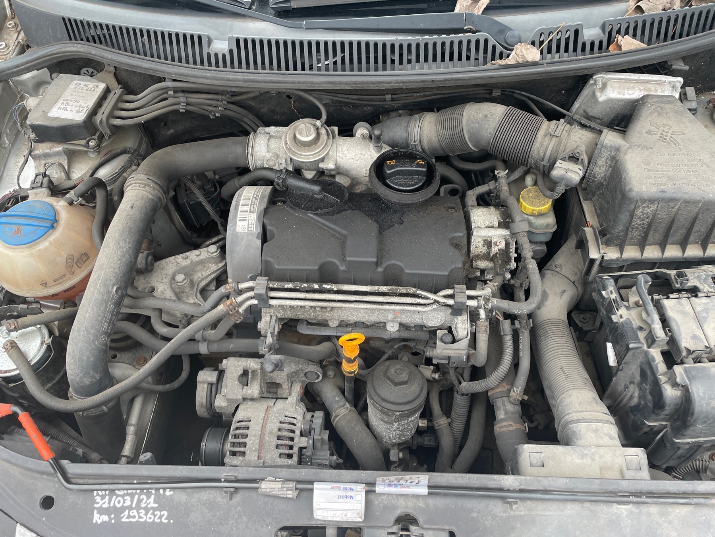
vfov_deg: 53.1
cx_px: 358
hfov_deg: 67.3
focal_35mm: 26
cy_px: 268
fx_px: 537
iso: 50
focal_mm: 4.2
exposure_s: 1/121
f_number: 1.6
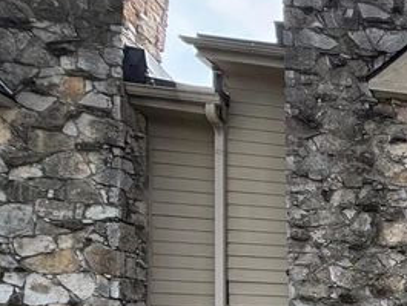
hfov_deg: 21.1
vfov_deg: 23.2
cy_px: 421
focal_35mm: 54
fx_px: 635
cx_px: 759
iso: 50
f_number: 2.2
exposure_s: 1/228
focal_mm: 2.22
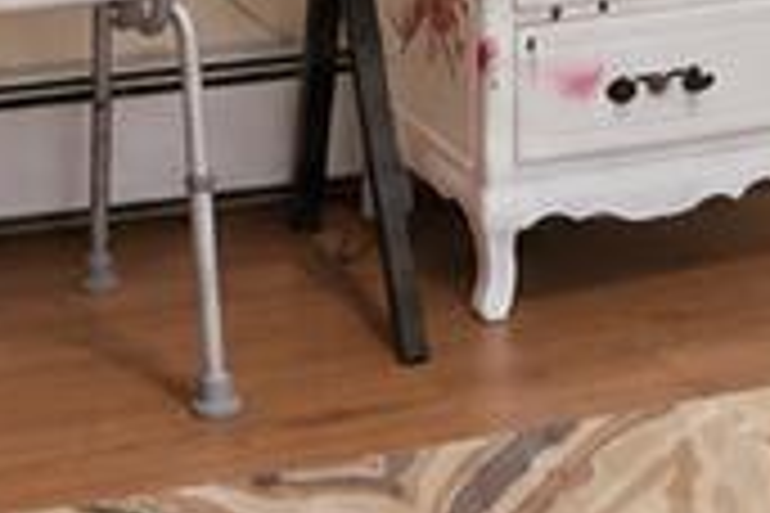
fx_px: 2053
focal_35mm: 96
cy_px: -497
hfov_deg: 21.2
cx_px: 522
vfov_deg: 12.6
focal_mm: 16
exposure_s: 1/15
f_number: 9
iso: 2500
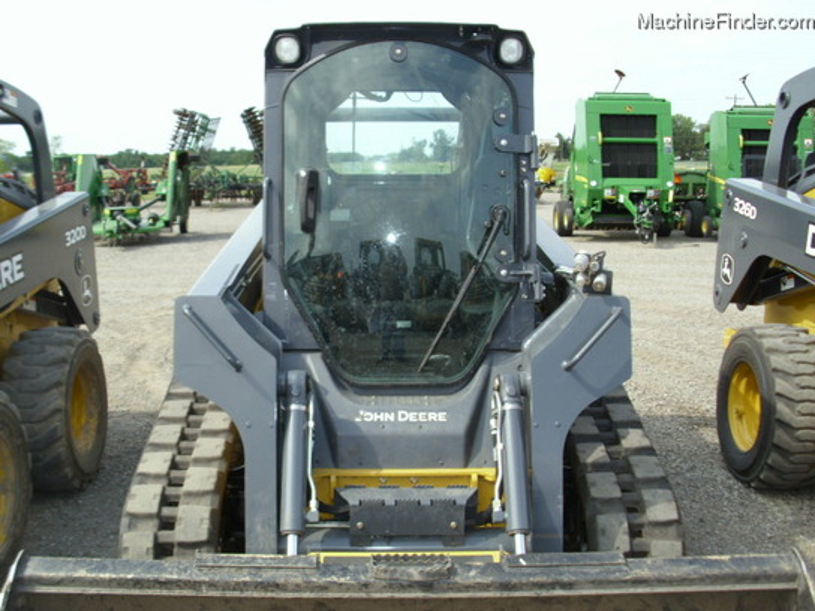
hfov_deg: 49.0
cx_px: 408
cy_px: 306
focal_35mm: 38
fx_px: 895
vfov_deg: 37.7
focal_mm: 6.36
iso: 50
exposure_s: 1/378
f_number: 3
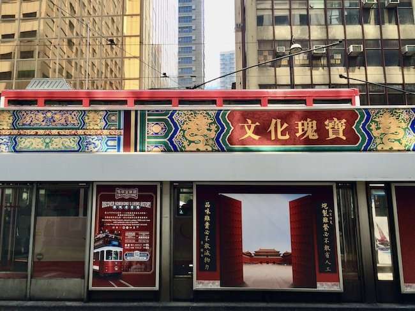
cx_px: 208
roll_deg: +0.9
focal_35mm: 29
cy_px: 156
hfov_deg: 61.6
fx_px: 348
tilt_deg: +9.6
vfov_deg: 48.3
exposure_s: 1/461
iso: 32
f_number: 2.2
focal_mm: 4.15
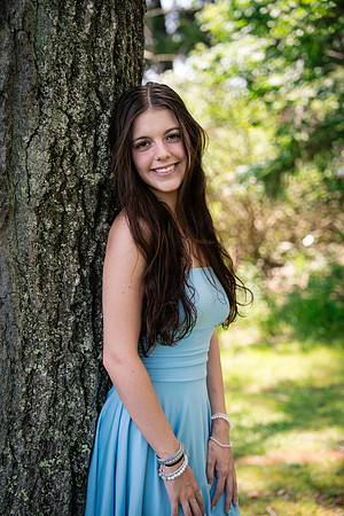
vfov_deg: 36.2
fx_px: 788
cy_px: 258
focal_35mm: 55
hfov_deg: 24.6
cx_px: 172
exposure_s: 1/250
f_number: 2.8
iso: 125
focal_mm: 55
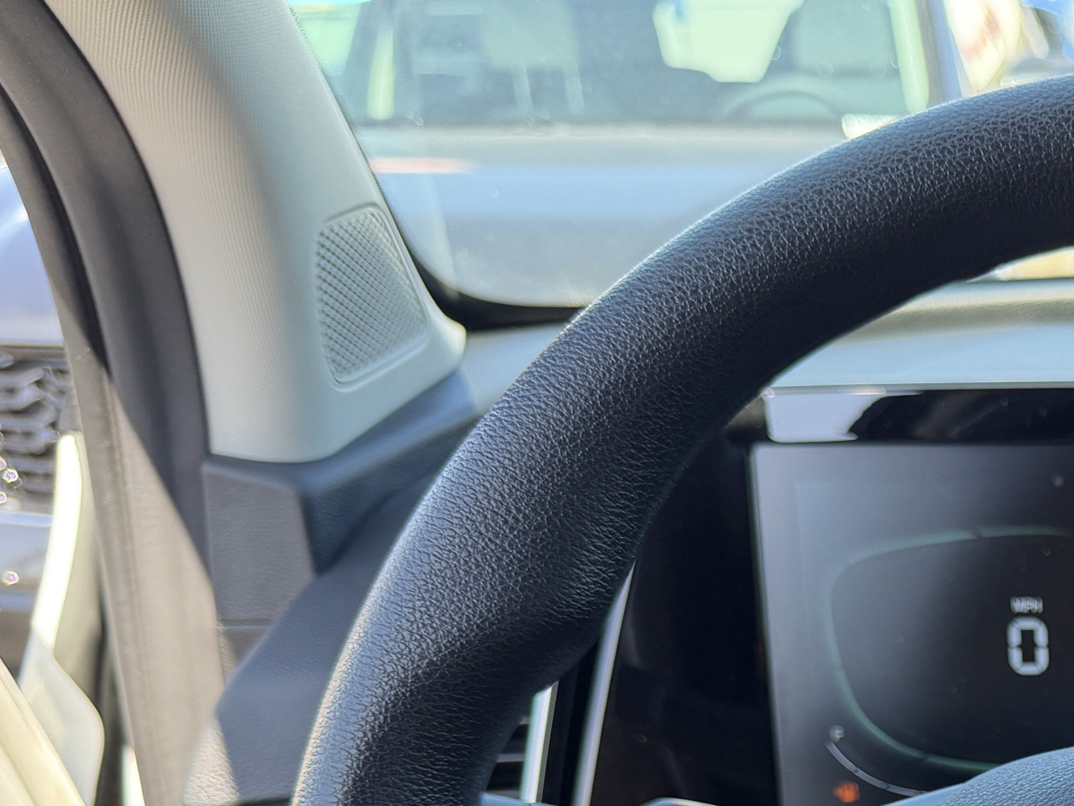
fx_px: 1955
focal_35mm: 63
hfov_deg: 26.9
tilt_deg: -23.1
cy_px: 1016
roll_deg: +0.5
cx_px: 1312
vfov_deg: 21.3
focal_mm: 6.76
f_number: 1.78
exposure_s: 1/171
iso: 80
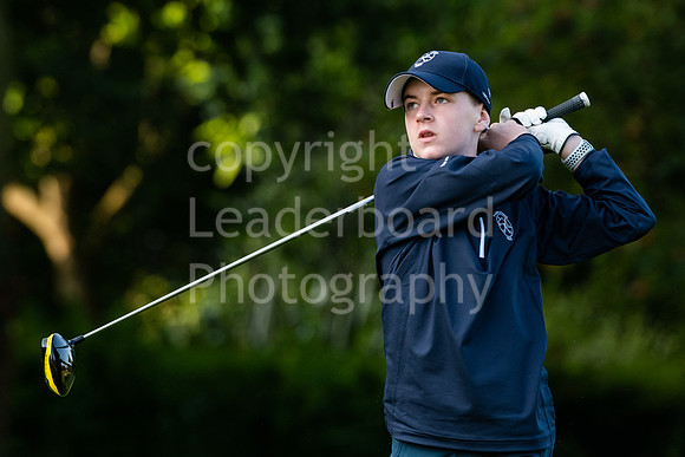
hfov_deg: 3.8
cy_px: 228
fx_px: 10277
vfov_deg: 2.5
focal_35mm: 540
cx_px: 342
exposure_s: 1/1000
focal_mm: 360
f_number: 6.3
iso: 1250
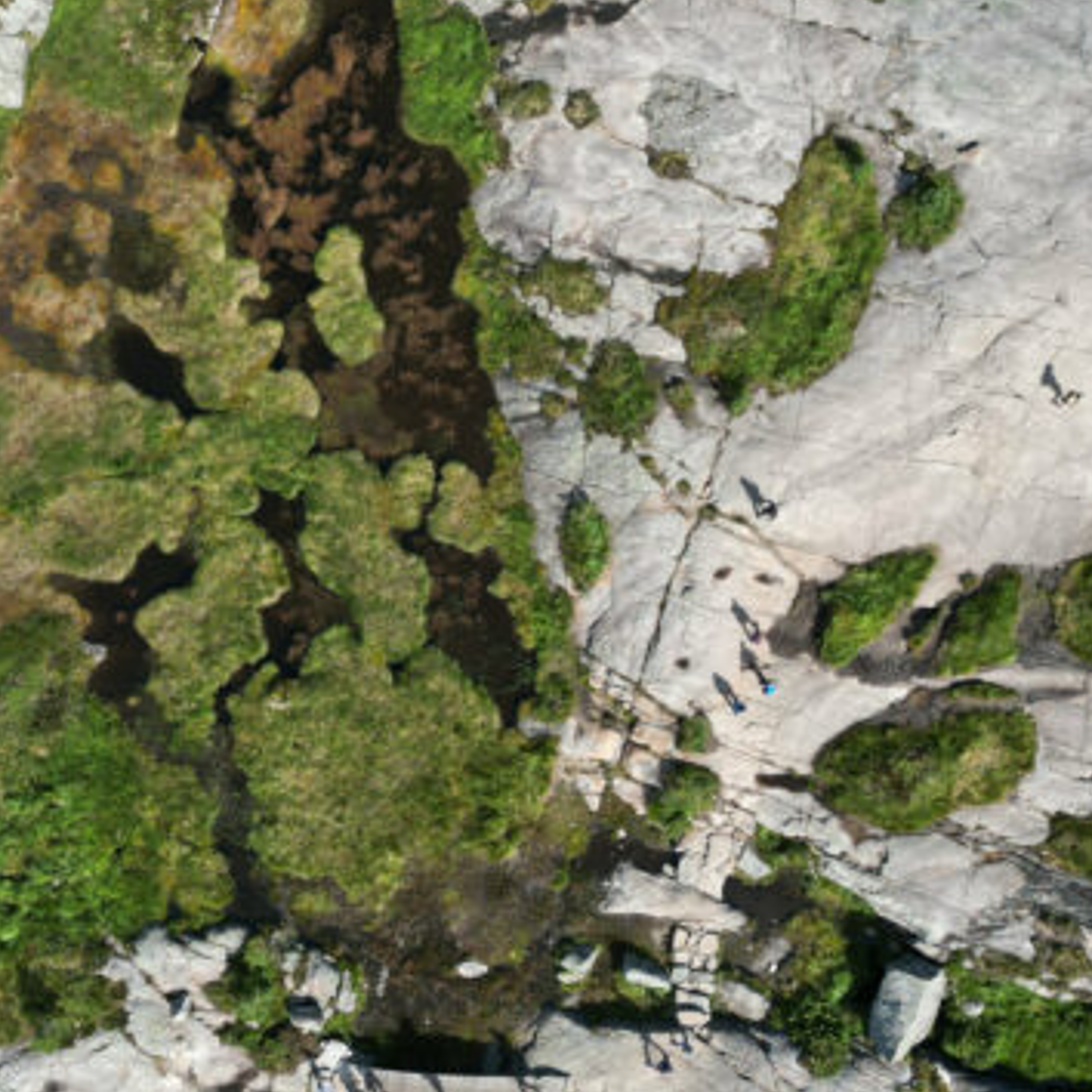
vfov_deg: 46.0
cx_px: 648
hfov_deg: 45.8
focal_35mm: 36
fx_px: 1285
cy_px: 602
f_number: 1.7
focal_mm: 6.7
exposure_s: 1/1250
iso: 110
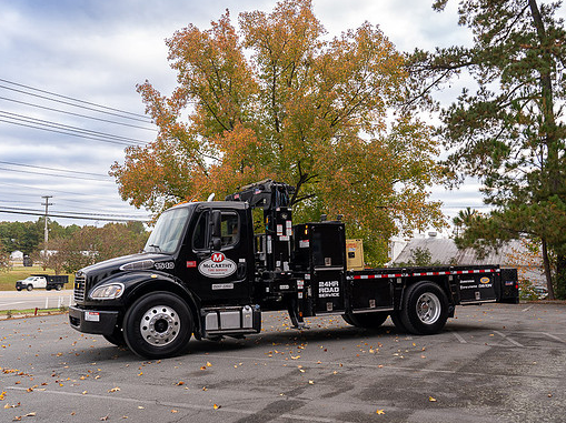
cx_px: 291
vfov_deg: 41.7
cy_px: 210
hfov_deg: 54.0
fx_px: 556
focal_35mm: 34
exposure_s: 1/80
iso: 100
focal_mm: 31
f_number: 4.5
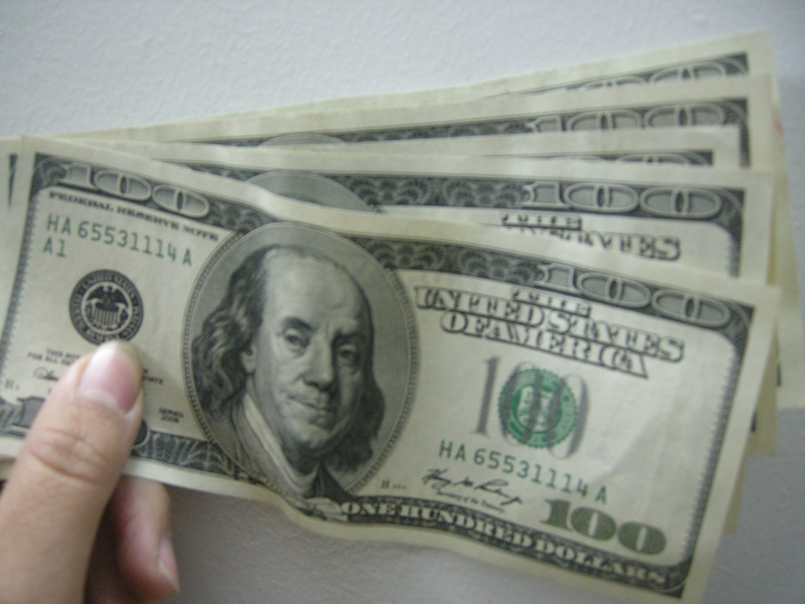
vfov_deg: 39.7
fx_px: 837
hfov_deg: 51.4
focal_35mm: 36
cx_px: 402
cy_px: 302
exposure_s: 1/20
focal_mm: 7.5
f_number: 2.7
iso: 400
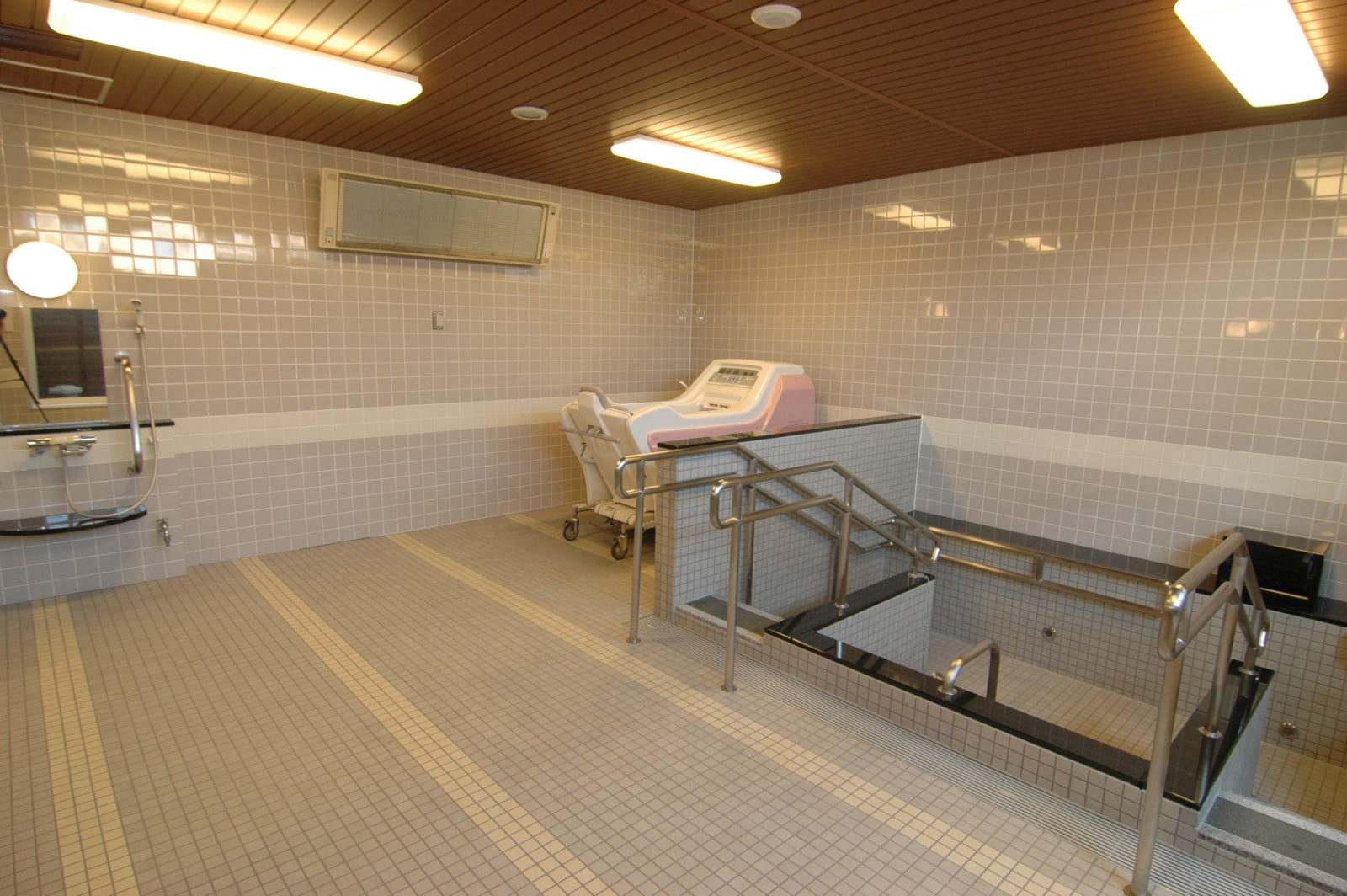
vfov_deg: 67.3
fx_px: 673
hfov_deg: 90.0
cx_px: 674
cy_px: 448
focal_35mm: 18
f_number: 5.6
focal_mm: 12
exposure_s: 1/30
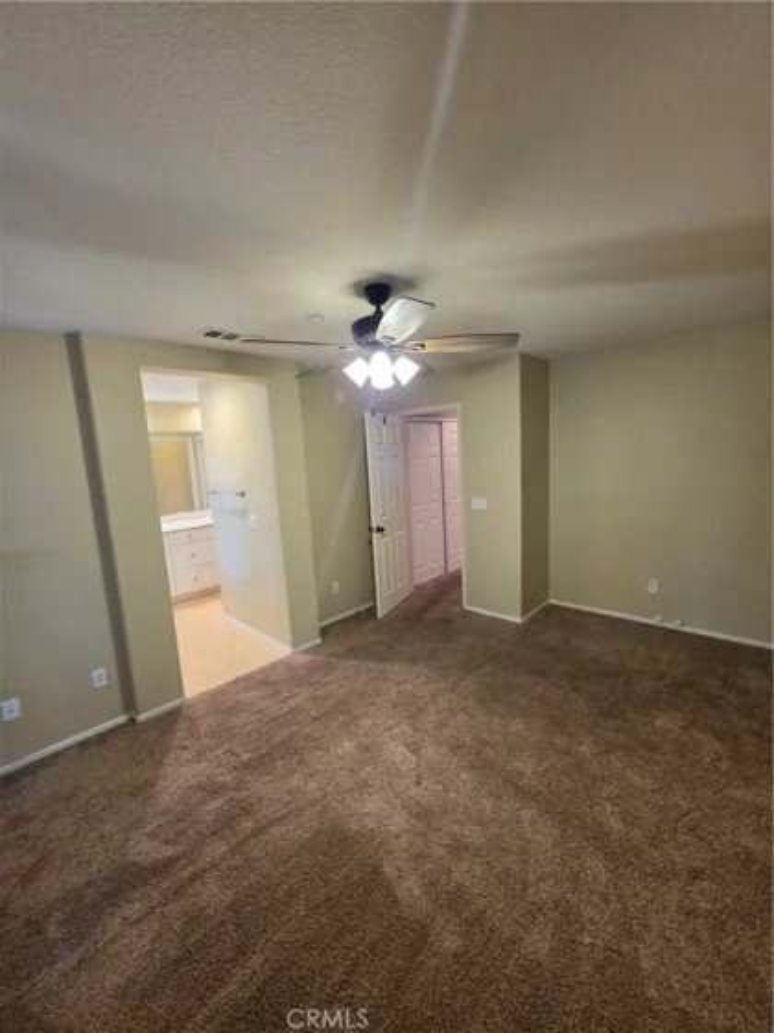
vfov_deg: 106.2
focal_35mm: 13
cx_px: 387
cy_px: 516
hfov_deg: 89.9
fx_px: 388
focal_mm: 2.2
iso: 160
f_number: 1.9
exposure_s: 1/60
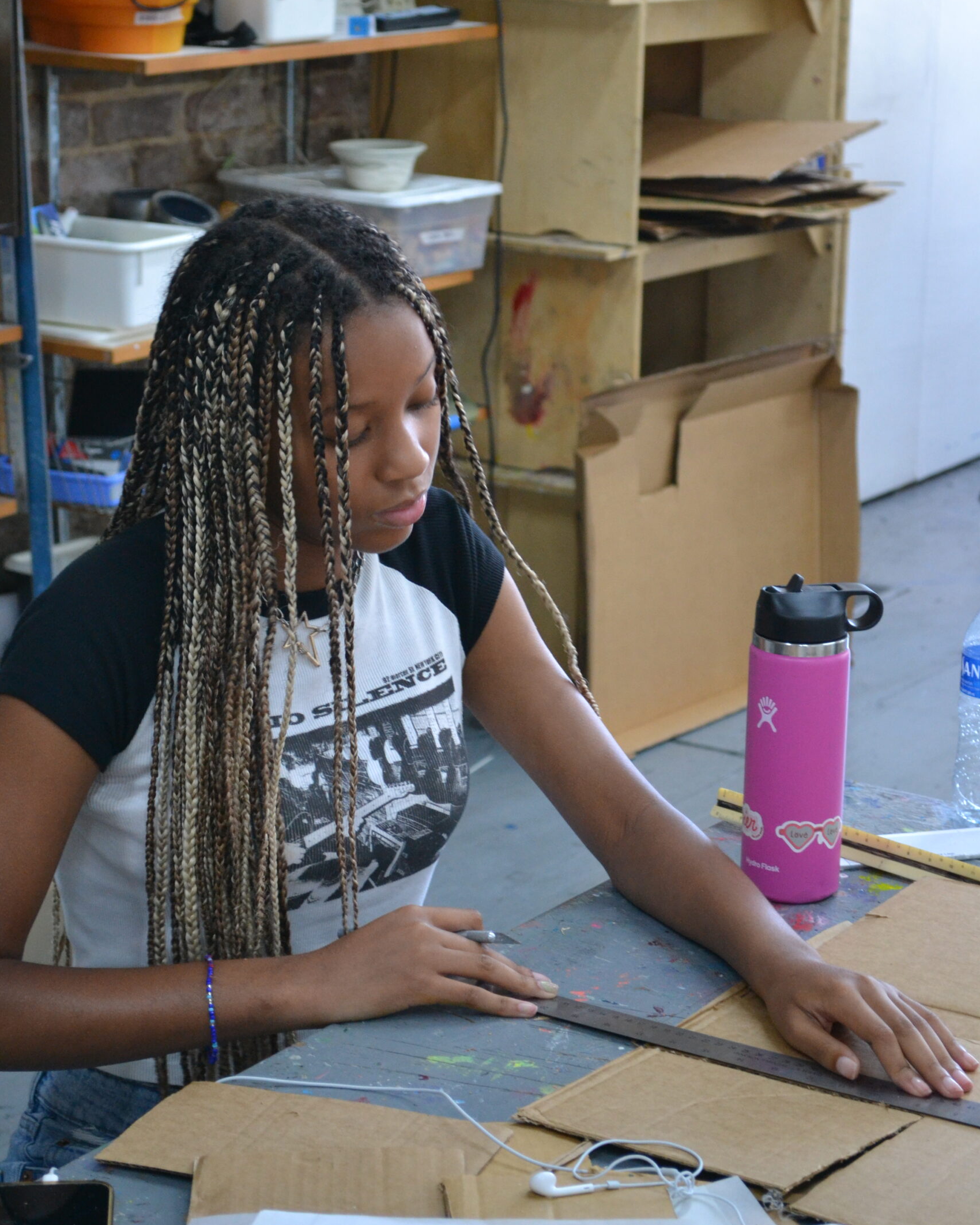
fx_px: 2828
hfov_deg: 19.7
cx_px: 491
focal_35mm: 78
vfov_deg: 24.4
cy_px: 537
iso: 1400
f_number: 5.3
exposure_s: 1/60
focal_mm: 46
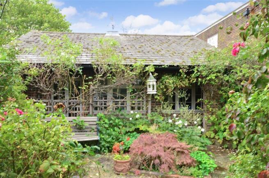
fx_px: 224
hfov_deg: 62.0
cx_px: 134
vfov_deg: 43.4
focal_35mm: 30
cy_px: 89
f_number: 11
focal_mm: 20
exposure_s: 1/4
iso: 200
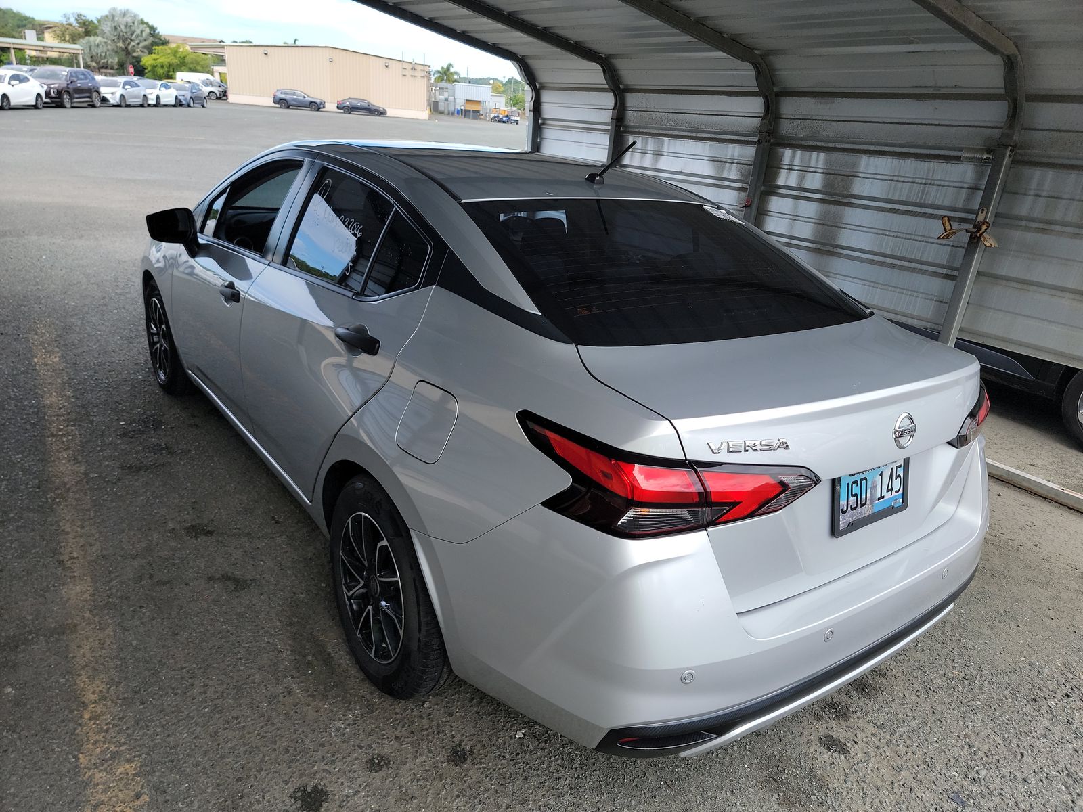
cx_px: 542
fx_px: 751
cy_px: 406
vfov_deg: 56.8
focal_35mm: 24
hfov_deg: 71.6
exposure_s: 1/312
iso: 50
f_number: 1.8
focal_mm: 6.7
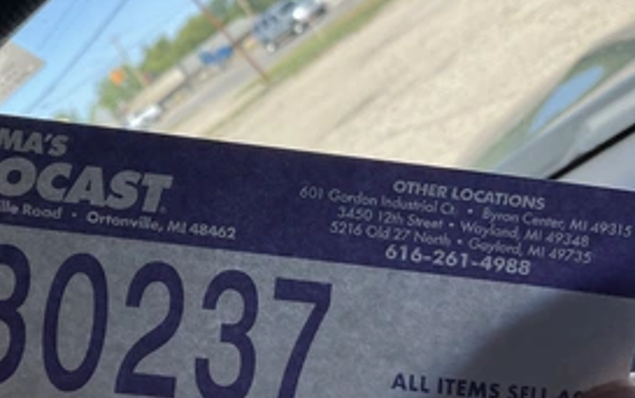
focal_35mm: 45
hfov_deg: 43.4
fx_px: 779
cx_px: 188
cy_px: 230
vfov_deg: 28.6
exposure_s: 1/486
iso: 25
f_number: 1.8
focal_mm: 3
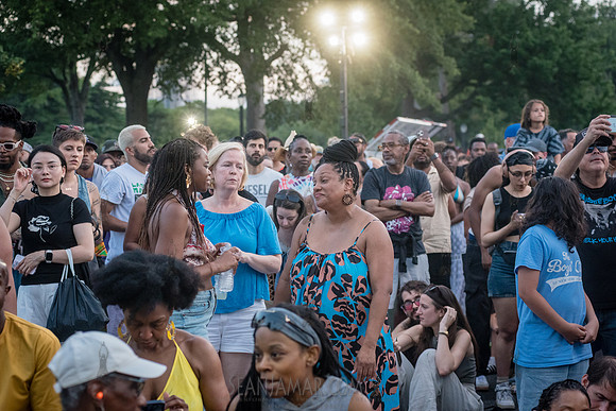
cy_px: 206
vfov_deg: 17.1
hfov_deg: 25.4
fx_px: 1369
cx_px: 308
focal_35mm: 80
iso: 4000
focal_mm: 80
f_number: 4.5
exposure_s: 1/320
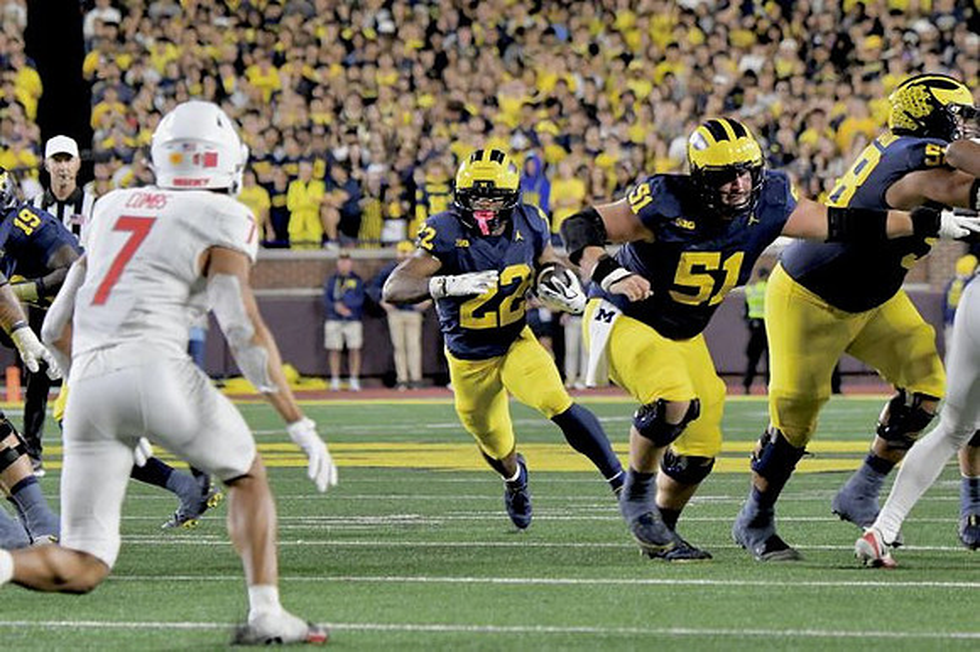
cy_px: 326
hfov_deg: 6.5
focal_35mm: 315
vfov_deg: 4.4
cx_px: 490
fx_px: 8570
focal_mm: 210
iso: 5000
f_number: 5.3
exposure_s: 1/640
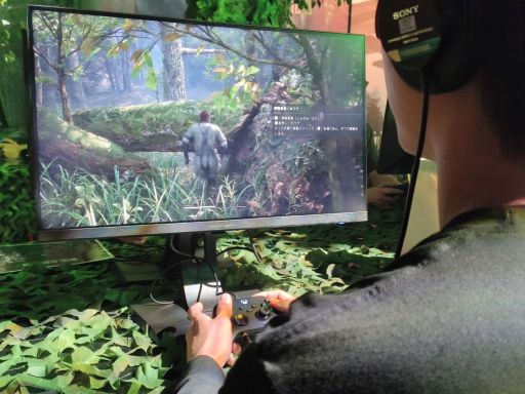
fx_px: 561
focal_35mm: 37
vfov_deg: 38.7
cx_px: 262
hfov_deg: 50.1
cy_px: 197
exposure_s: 1/50
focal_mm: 4.75
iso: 1227
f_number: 1.75
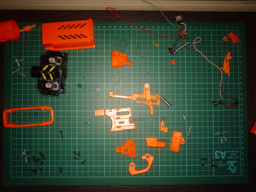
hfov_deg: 50.1
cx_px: 128
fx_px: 274
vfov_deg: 38.7
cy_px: 96
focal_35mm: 37
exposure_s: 1/100
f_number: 3
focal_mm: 6.5
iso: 400
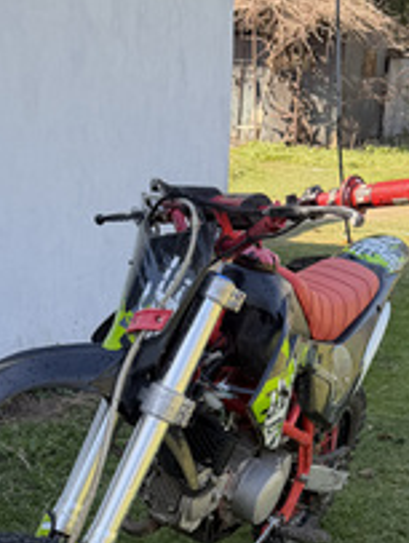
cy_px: 468
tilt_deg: -23.2
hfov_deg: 24.9
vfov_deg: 31.4
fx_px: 927
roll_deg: -3.1
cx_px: 194
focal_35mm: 59
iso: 80
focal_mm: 6.76
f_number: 1.78
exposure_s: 1/643
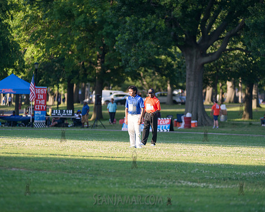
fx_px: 1780
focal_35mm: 227
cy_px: 106
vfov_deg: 6.8
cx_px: 134
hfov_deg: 8.5
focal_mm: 200
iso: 400
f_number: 2.8
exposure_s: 1/2000
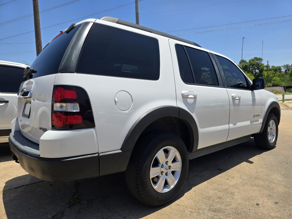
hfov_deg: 73.9
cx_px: 146
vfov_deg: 58.9
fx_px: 194
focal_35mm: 23
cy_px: 110
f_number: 1.7
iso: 12
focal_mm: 6.3
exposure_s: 1/801
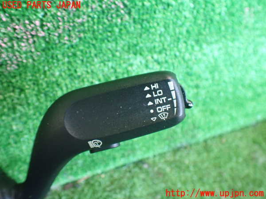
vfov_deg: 46.8
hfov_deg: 60.0
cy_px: 100
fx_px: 231
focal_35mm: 30
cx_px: 133
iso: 800
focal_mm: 5.4
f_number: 2.3
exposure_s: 1/60
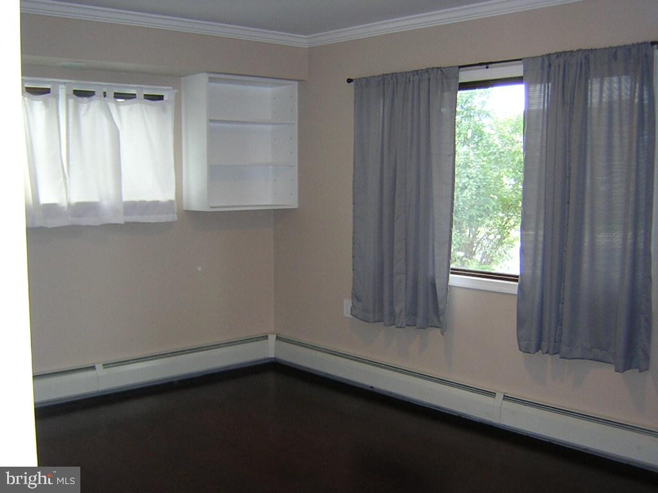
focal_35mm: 36
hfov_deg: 51.4
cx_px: 329
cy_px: 246
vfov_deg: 39.7
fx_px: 684
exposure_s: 1/60.1
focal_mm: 4.7
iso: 250
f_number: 2.6
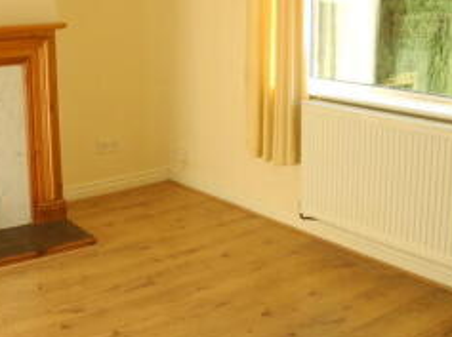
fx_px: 900
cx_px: 176
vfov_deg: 21.1
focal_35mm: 69
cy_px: 94
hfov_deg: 28.1
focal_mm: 6
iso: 100
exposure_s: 1/150
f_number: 2.8
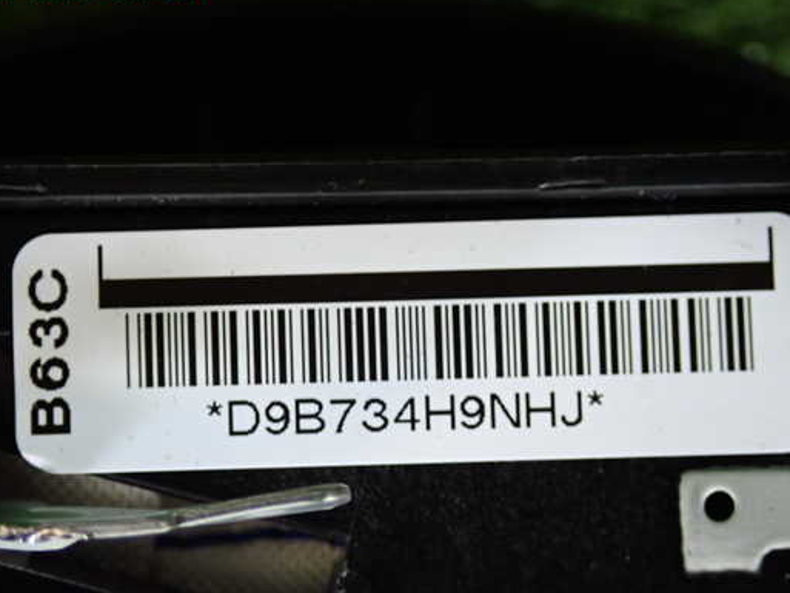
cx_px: 377
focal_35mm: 83
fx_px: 1895
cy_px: 314
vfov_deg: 17.8
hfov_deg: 23.6
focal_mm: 12.73
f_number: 3.9
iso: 500
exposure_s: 1/60
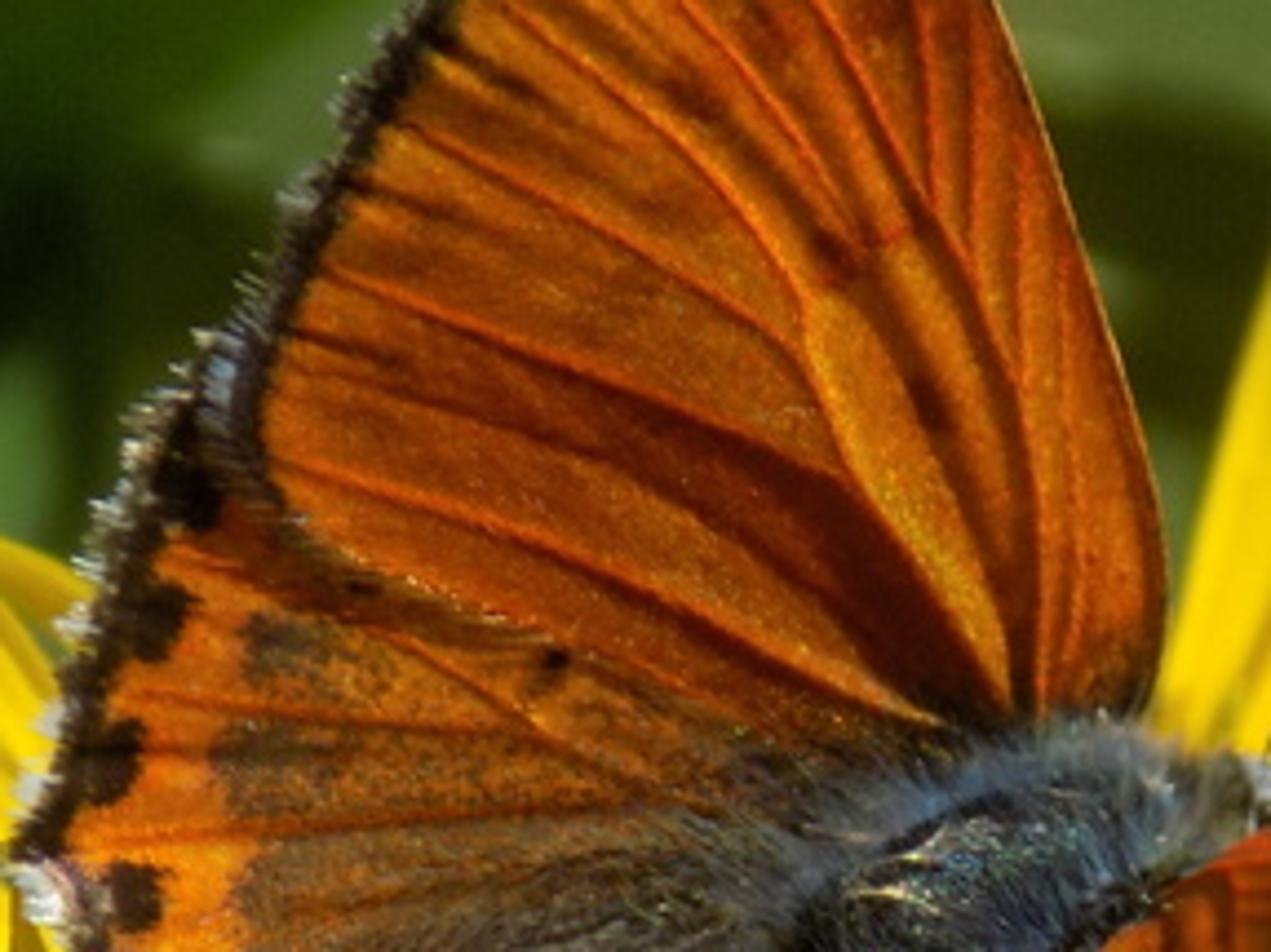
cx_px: 976
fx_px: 11671
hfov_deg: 6.2
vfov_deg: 4.7
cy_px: 762
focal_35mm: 318
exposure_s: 1/640
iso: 80
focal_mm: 19.1
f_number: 4.7
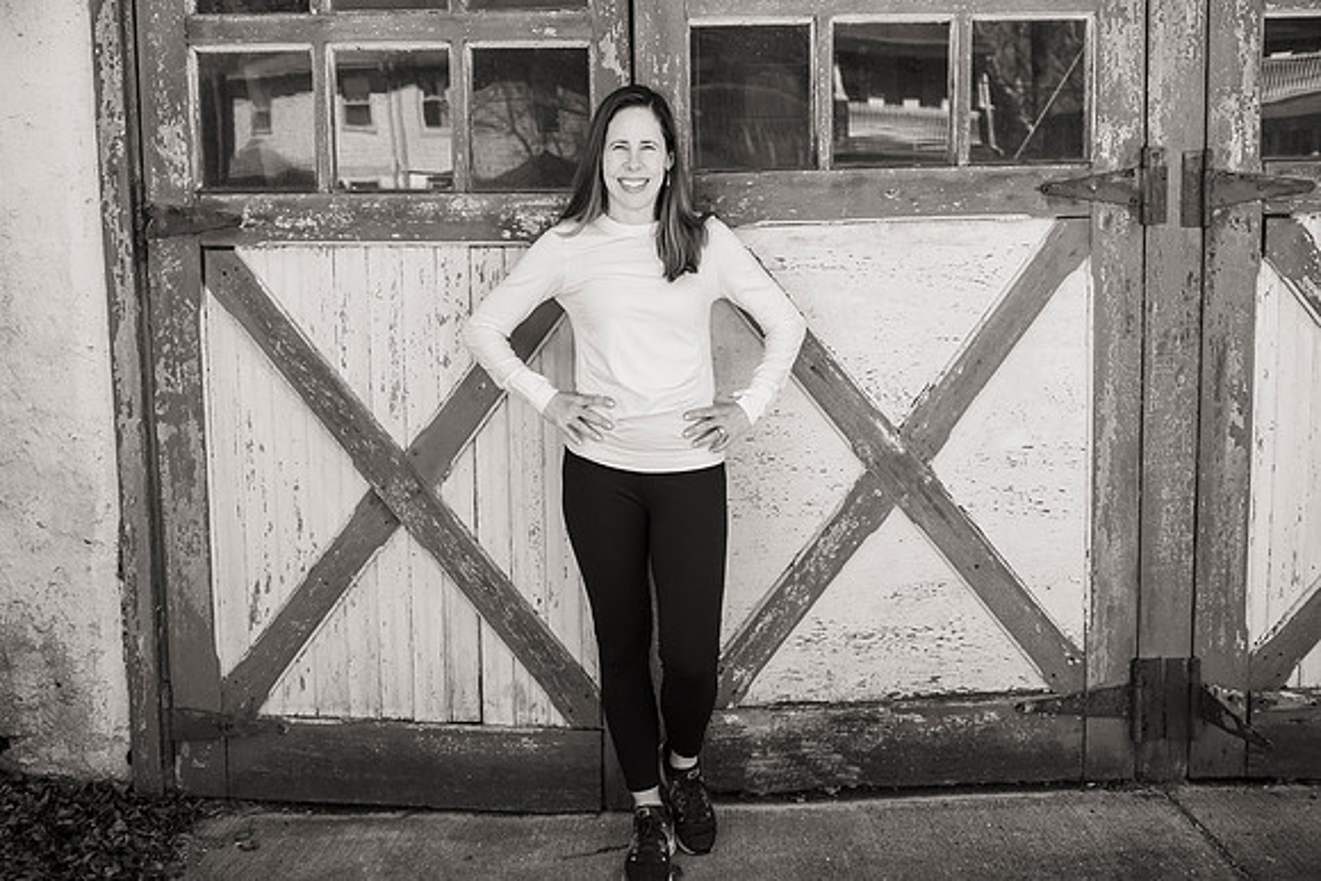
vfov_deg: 40.5
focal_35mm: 32
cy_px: 388
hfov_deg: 58.0
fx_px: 1192
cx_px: 643
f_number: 3.5
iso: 400
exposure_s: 1/1000
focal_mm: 29
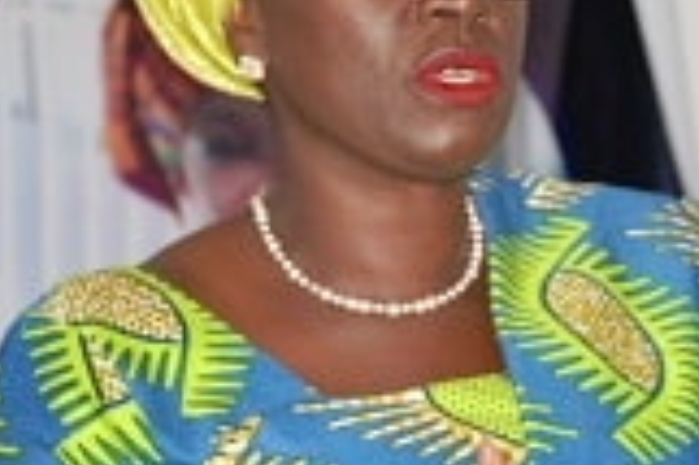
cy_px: 254
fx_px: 4772
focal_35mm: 246
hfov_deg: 8.4
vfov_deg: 5.6
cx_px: 582
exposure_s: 1/200
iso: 1000
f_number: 5.6
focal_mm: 66
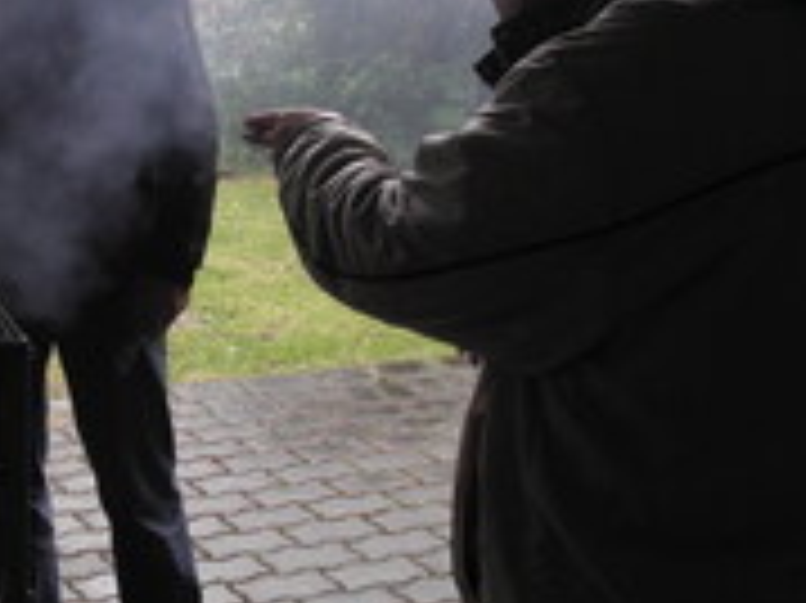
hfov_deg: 31.1
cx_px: 27
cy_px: 86
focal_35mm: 58
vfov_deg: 24.6
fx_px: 1350
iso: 80
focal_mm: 4.6
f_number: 2.8
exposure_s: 1/30
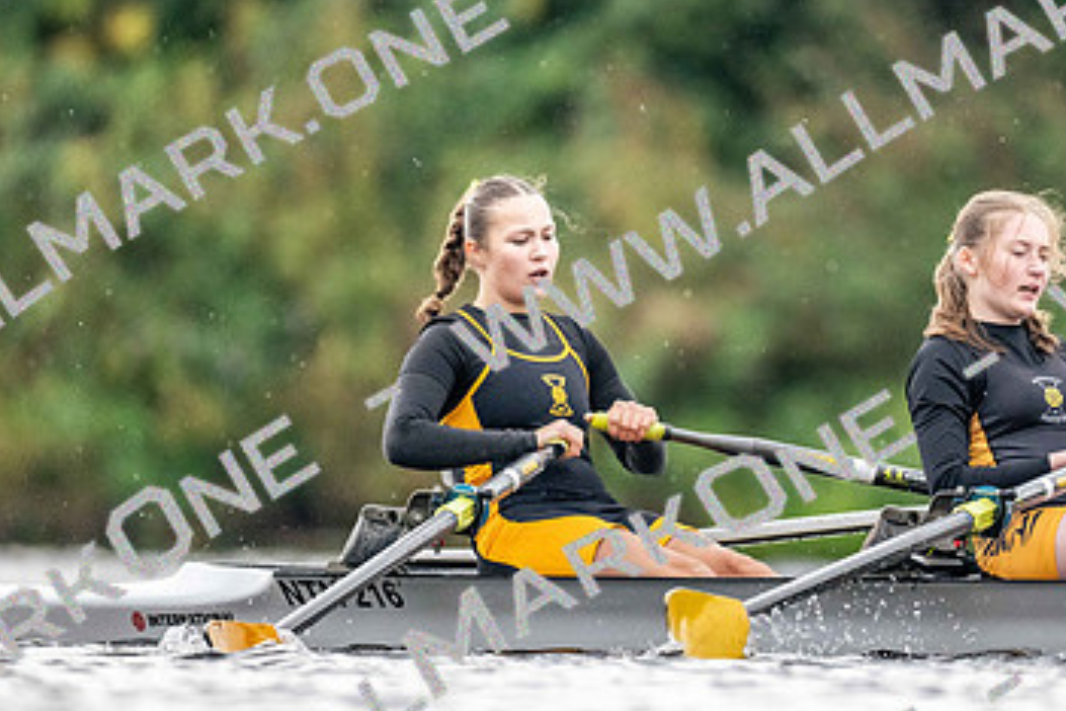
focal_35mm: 991
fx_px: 29342
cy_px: 381
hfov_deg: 2.1
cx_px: 826
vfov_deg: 1.4
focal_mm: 600
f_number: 4
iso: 3600
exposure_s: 1/2500
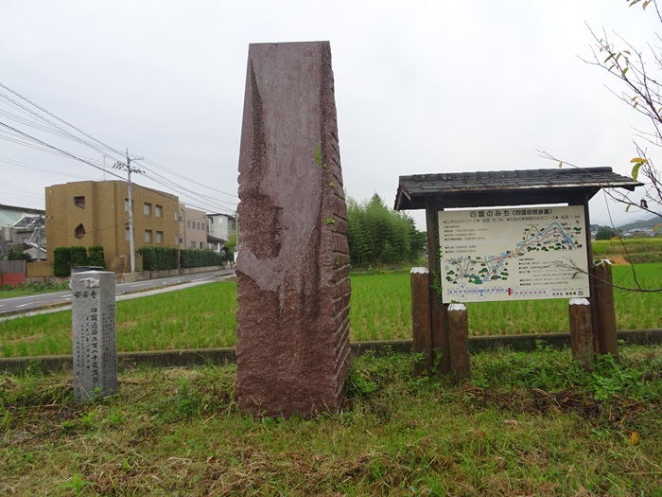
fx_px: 459
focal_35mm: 24
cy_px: 248
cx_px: 331
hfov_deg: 71.6
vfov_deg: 56.8
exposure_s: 1/125
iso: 80
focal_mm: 4.1
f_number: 3.5
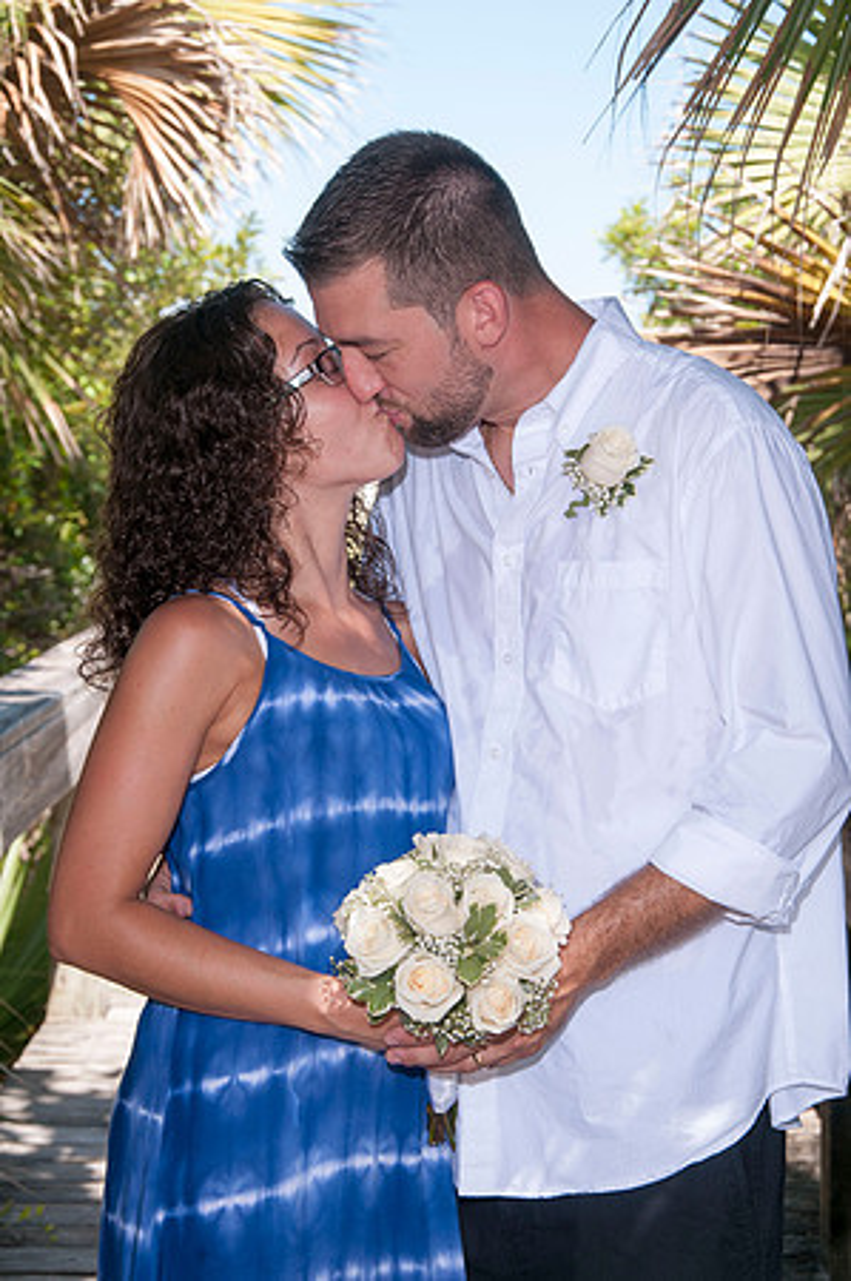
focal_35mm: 78
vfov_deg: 26.0
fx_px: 2772
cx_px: 426
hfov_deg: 17.5
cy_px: 640
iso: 100
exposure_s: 1/250
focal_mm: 52
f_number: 7.1
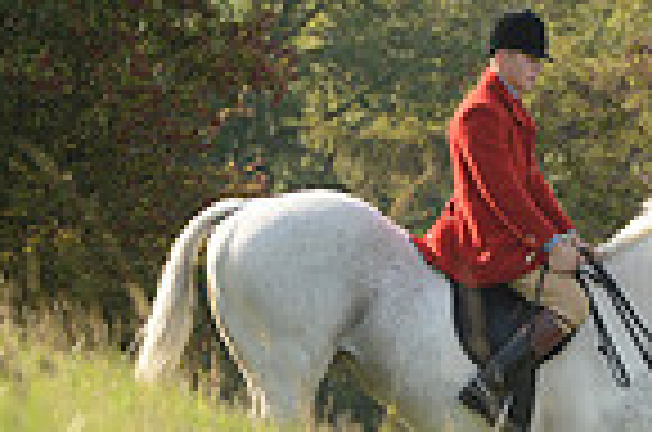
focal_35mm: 682
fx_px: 12325
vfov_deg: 2.0
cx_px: 1138
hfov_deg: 3.0
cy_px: 40
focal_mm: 170
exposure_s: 1/1250
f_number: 5
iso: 900
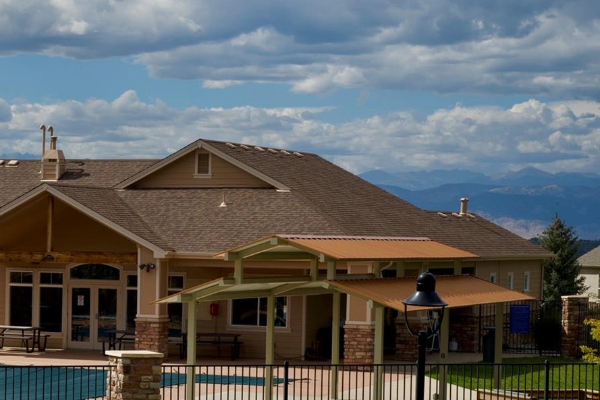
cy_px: 332
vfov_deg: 11.7
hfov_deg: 17.3
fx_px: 1950
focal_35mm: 117
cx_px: 74
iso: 400
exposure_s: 1/400
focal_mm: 65
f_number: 16
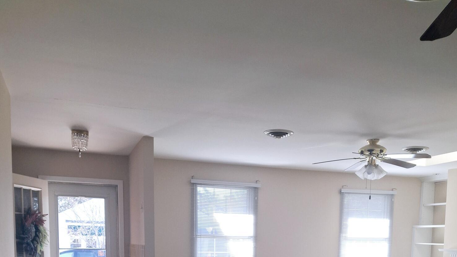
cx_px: 232
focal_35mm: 37
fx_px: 448
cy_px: 284
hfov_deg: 54.0
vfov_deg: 28.9
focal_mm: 4.69
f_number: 1.8
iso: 32
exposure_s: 1/120
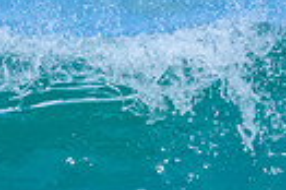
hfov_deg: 0.4
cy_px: 172
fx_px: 38641
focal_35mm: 4870
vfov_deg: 0.3
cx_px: -58
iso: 720
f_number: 6.3
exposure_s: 1/3200
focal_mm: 800
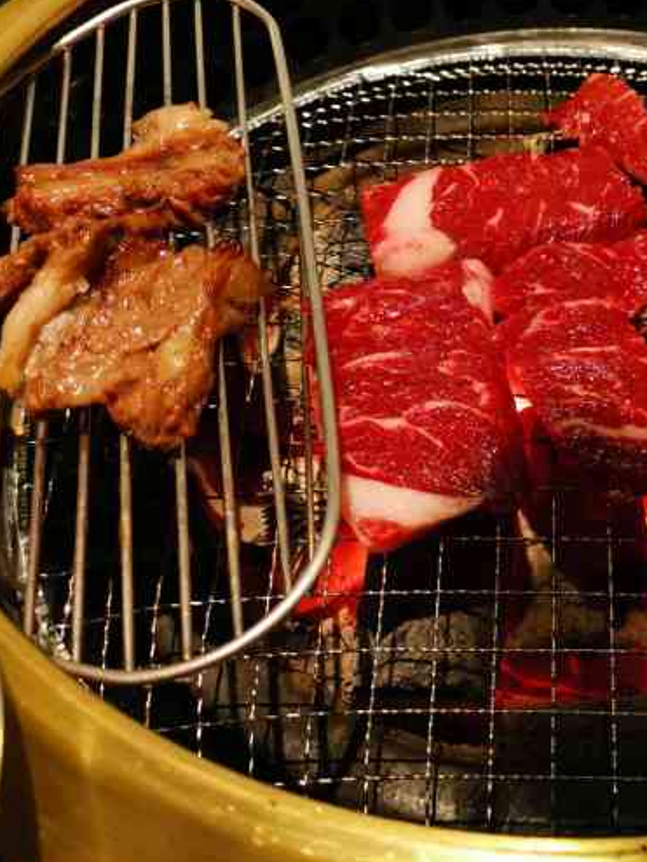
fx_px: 1270
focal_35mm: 51
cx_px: 575
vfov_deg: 36.8
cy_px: 245
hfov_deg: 27.6
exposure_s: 1/50
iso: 320
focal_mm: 5.58
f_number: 1.8
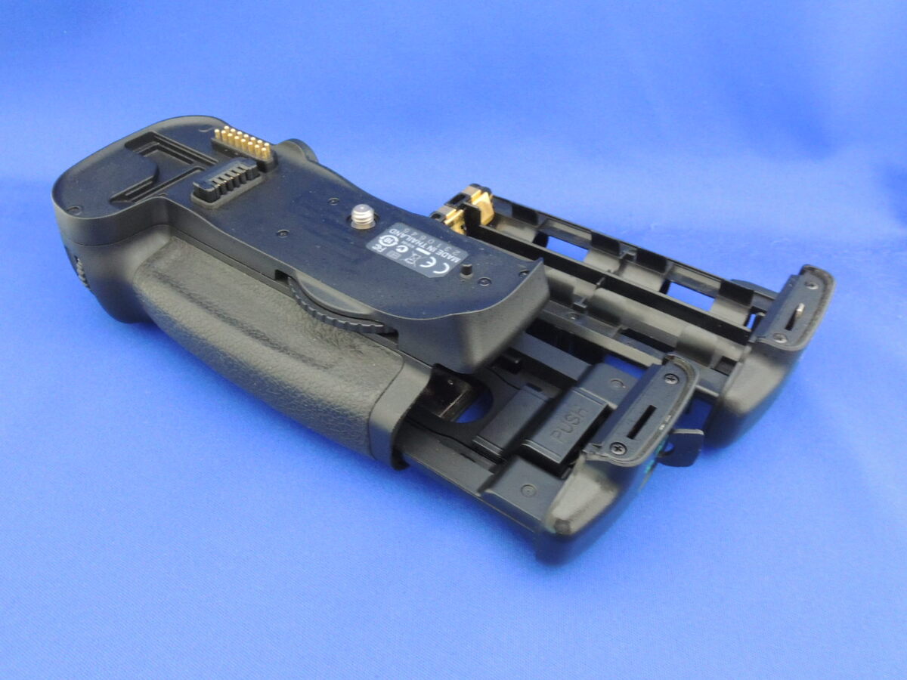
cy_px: 340
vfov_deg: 45.4
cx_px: 454
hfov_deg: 58.4
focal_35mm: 31
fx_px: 812
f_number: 6.7
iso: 800
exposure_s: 1/8
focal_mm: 5.5
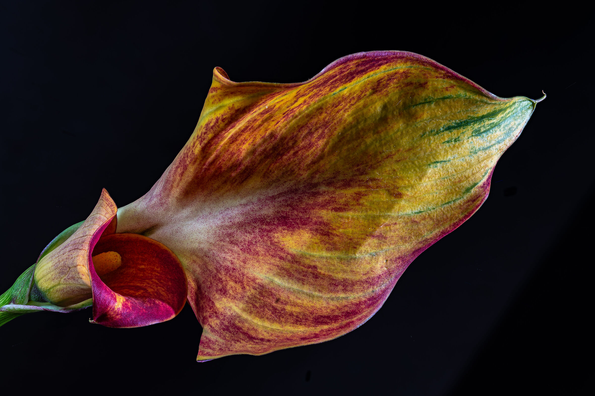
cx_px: 298
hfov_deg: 19.5
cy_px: 198
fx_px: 1734
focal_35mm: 105
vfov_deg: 13.0
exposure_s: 1/2.5
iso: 100
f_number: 14
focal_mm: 105
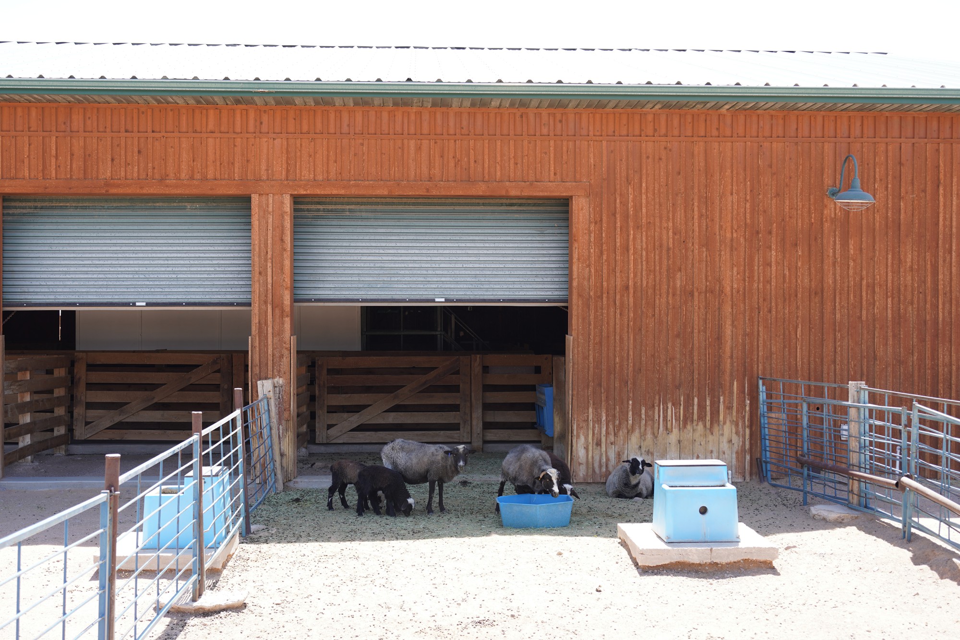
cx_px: 480
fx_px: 1280
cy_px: 320
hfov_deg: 41.1
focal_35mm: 48
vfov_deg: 28.1
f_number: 5.6
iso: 100
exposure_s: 1/100
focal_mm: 48
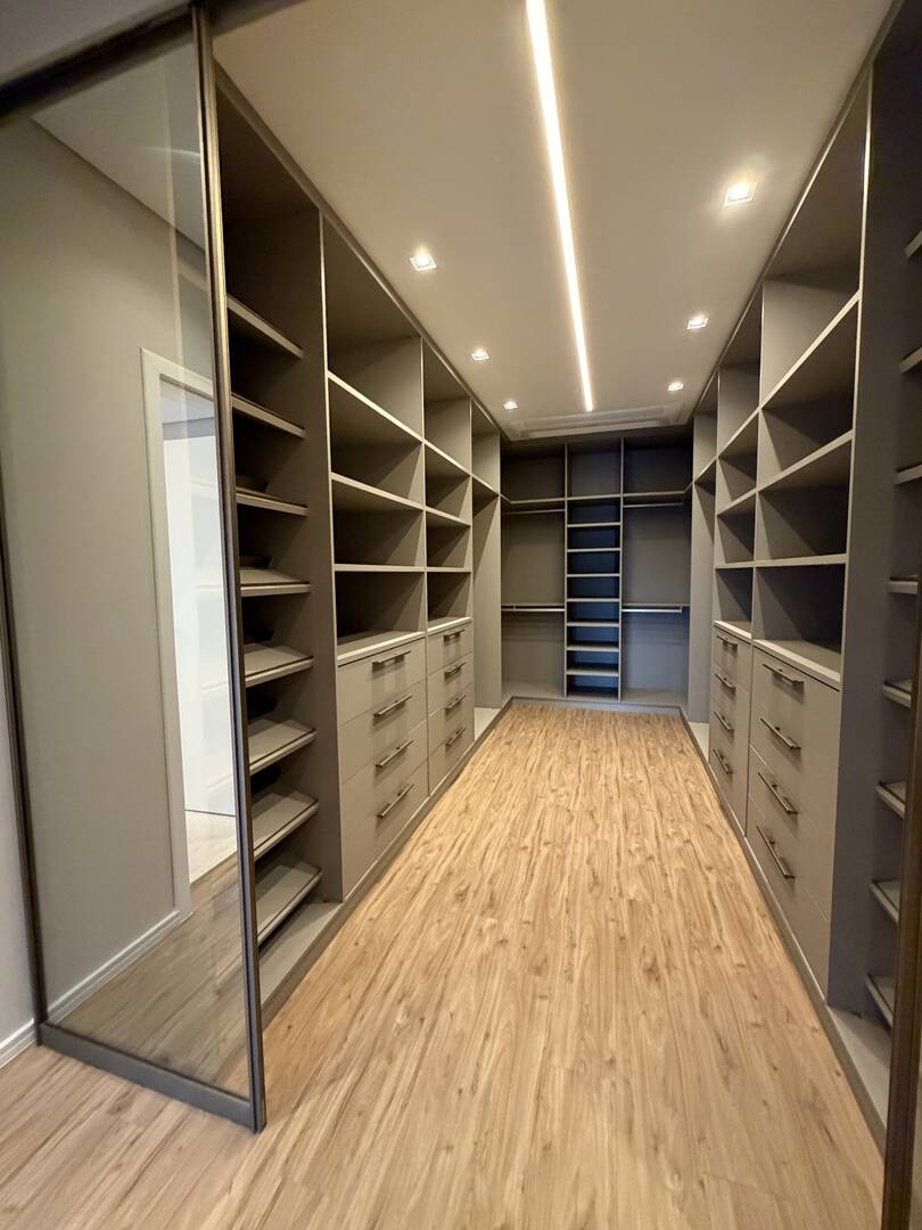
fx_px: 497
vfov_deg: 102.1
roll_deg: +1.1
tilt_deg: -4.6
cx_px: 461
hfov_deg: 85.7
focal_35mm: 14
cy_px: 615
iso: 640
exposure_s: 1/60
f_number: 2.2
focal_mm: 2.22
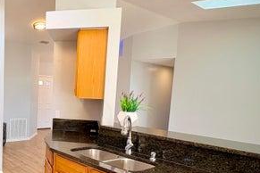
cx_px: 41
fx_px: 231
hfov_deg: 53.5
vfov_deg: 40.5
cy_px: 118
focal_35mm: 32
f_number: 2.2
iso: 125
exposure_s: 1/60
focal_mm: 2.22
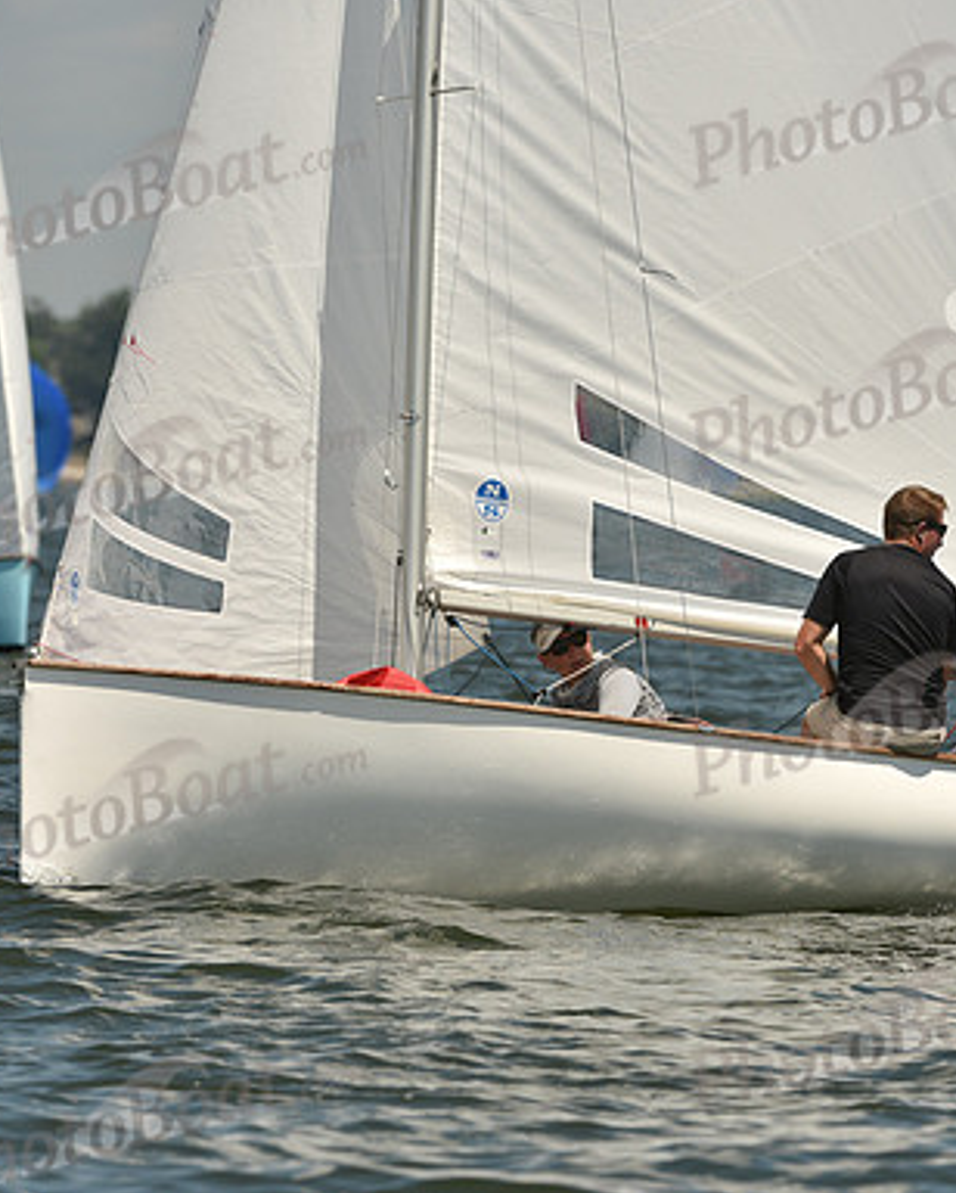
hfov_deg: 3.5
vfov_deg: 4.4
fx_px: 15502
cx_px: 531
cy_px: 598
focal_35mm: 439
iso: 250
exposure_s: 1/1250
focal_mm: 310
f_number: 7.1
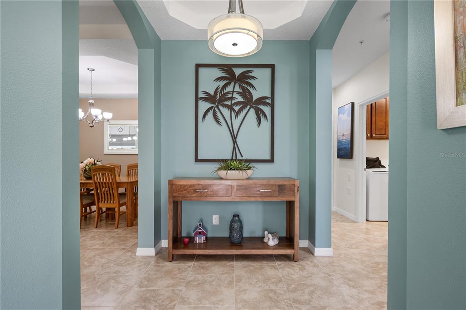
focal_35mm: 18
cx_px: 233
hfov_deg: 91.6
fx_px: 226
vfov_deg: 68.8
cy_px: 155
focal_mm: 17.5
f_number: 8
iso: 400
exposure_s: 1/10
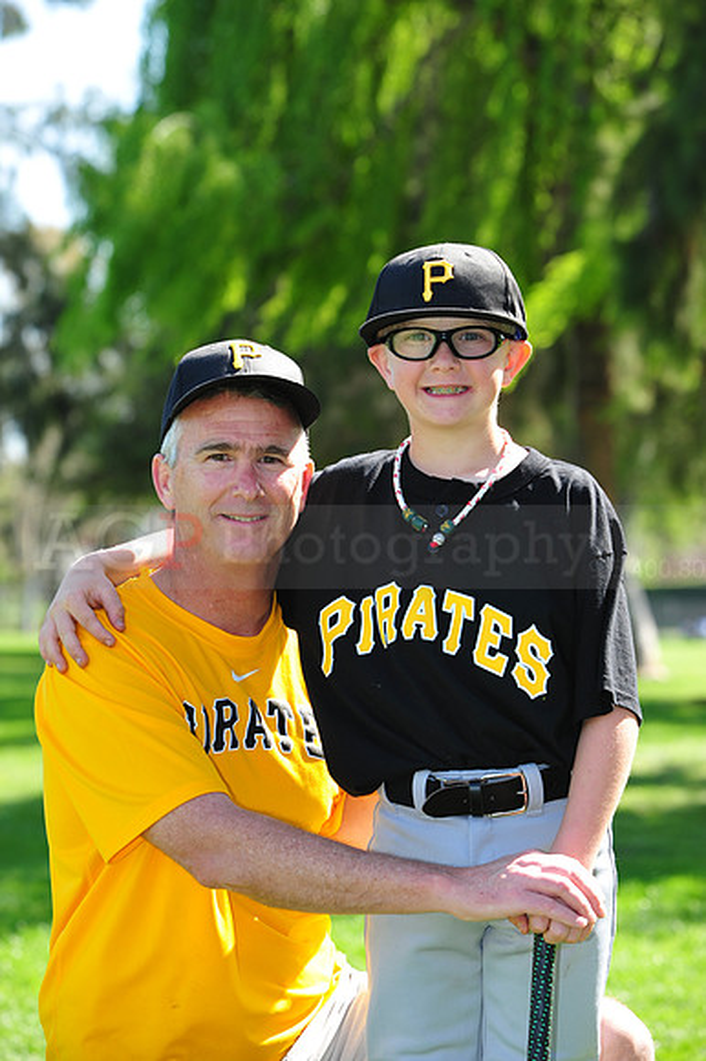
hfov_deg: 11.4
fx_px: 3534
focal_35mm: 120
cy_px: 530
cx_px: 353
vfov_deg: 17.1
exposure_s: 1/200
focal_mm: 120
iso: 200
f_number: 6.3
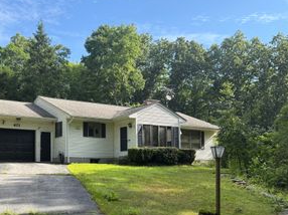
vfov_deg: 34.0
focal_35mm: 42
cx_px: 91
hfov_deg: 44.0
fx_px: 349
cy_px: 144
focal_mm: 6.76
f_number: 1.78
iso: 100
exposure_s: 1/1855
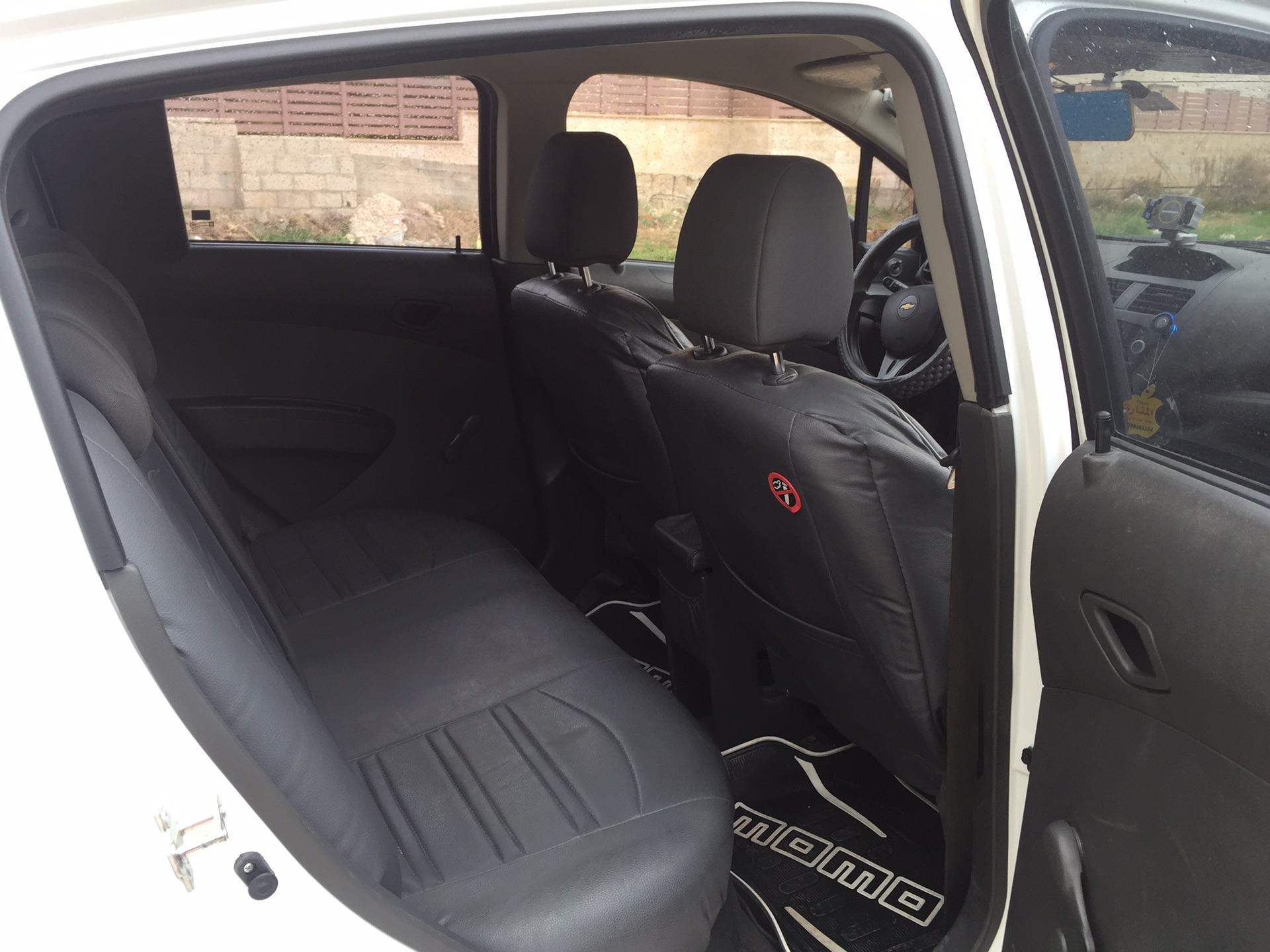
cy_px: 476
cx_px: 635
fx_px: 1064
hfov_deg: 61.7
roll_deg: -2.0
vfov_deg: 48.2
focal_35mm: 29
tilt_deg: -18.5
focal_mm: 4.15
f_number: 2.2
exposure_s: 1/100
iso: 40
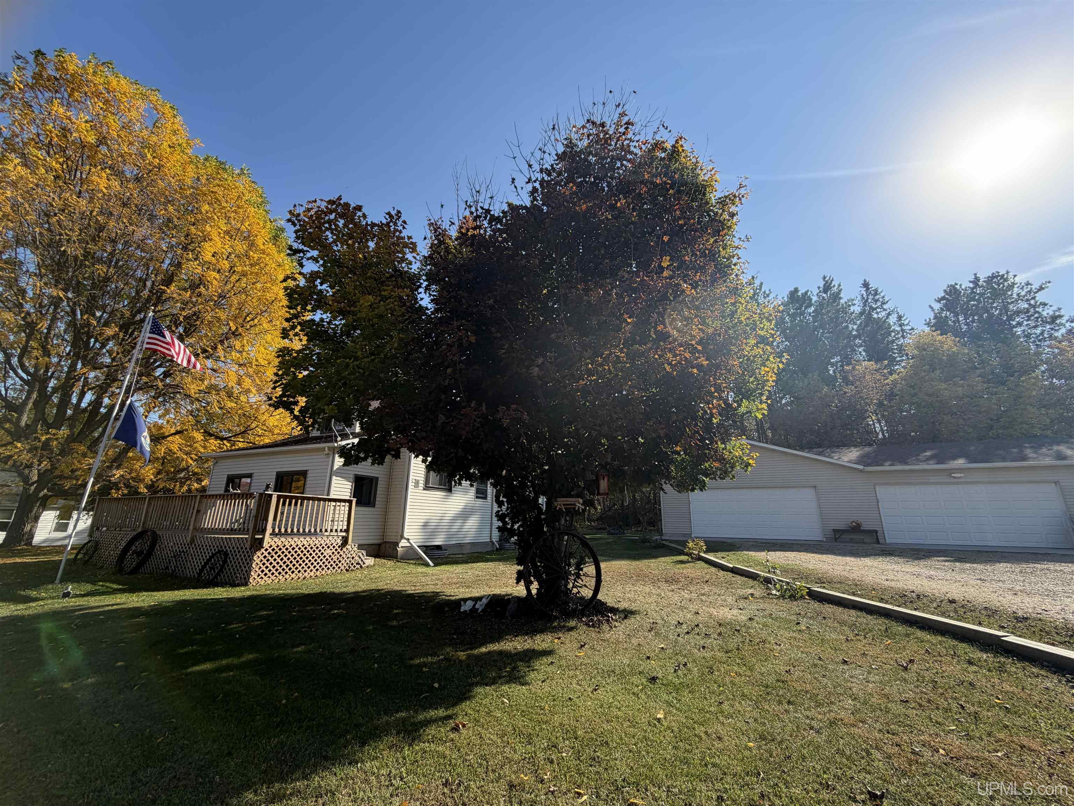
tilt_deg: +15.3
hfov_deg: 102.1
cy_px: 403
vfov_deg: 85.7
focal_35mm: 14
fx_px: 434
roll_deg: -1.1
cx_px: 537
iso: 32
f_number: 2.2
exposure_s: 1/770
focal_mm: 2.22
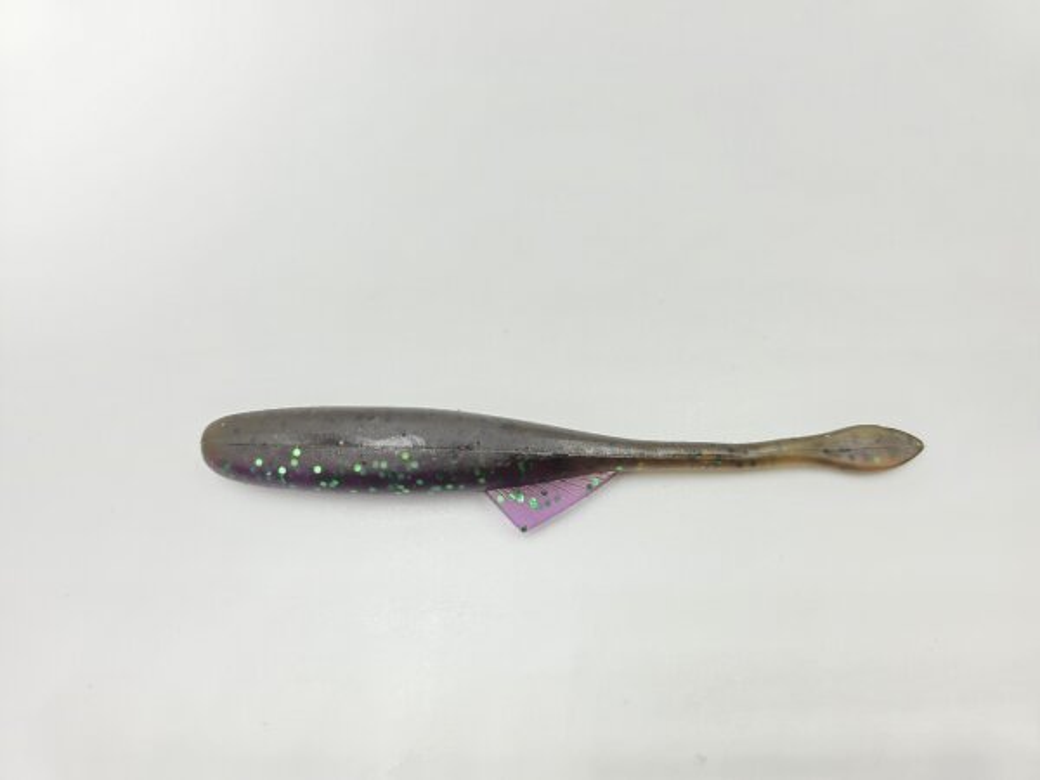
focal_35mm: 23
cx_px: 520
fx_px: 691
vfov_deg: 58.9
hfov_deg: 73.9
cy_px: 390
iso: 16
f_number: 1.7
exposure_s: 1/120
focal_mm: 6.3
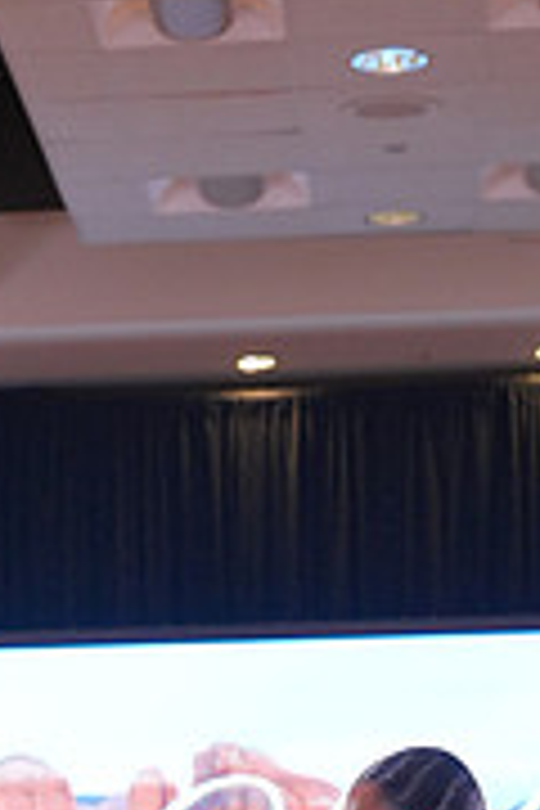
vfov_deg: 11.2
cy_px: 1206
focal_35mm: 177
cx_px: 47
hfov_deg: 7.7
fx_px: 3982
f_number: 4
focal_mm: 55
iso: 2000
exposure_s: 1/400
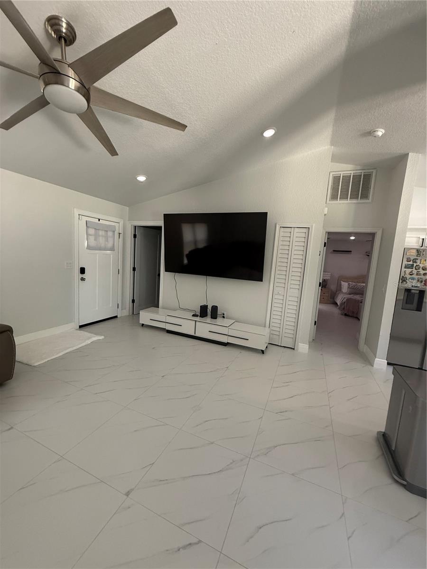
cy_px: 284
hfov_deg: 85.7
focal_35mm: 14
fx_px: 230
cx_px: 214
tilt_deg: -6.2
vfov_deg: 102.1
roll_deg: -4.8
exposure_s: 1/99
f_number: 2.2
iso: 320
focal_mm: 2.22
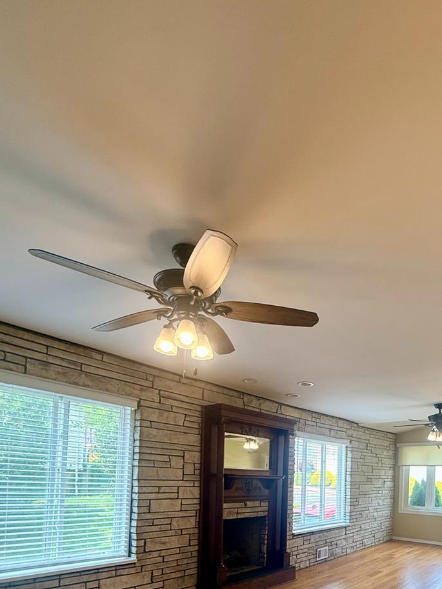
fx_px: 391
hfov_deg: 57.7
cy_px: 479
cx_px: 290
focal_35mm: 23
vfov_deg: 66.5
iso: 80
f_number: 2.2
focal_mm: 2.22
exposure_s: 1/120
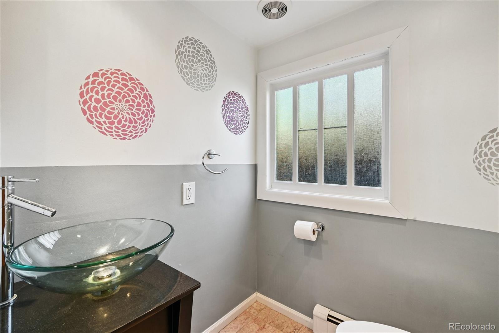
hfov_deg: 100.4
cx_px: 250
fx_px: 208
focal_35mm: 15
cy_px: 166
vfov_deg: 77.3
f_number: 10
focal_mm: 15
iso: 400
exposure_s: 1/13
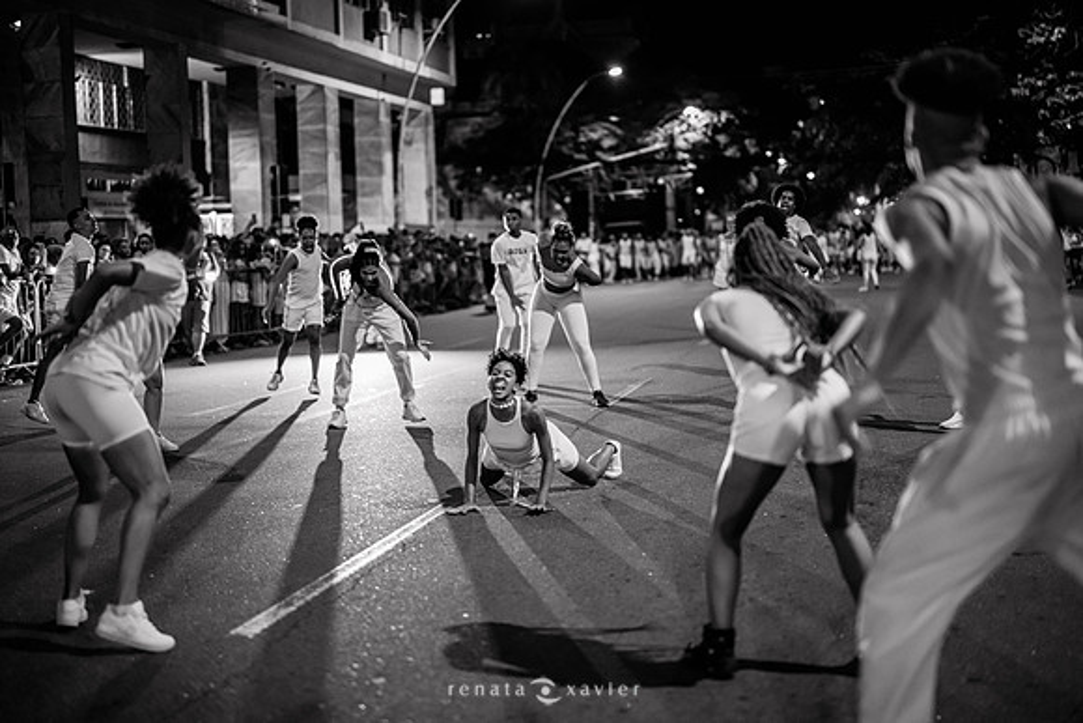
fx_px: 1504
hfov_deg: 39.6
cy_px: 362
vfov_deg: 27.0
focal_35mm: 50
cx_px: 542
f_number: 1.2
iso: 2000
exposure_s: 1/250
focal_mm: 50
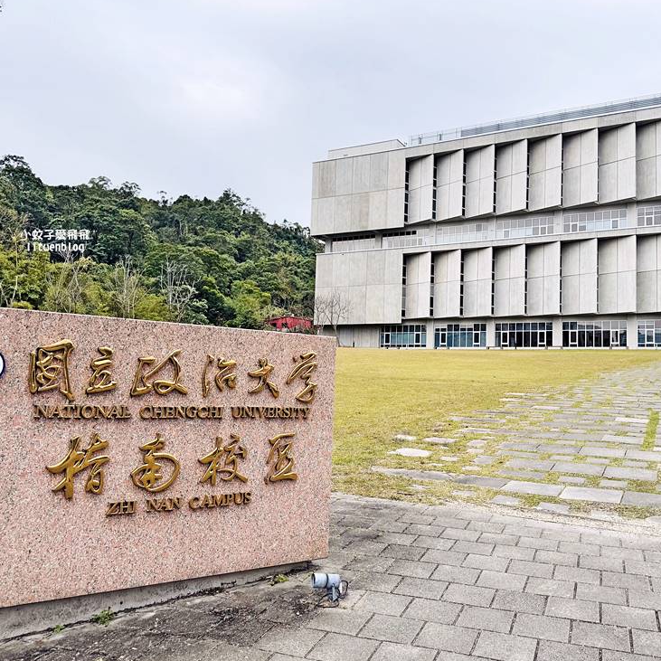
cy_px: 327
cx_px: 379
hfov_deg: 55.4
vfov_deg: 55.6
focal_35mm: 29
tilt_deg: +5.6
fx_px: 627
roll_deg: -1.9
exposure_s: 1/2710
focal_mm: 6.76
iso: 80
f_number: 1.78
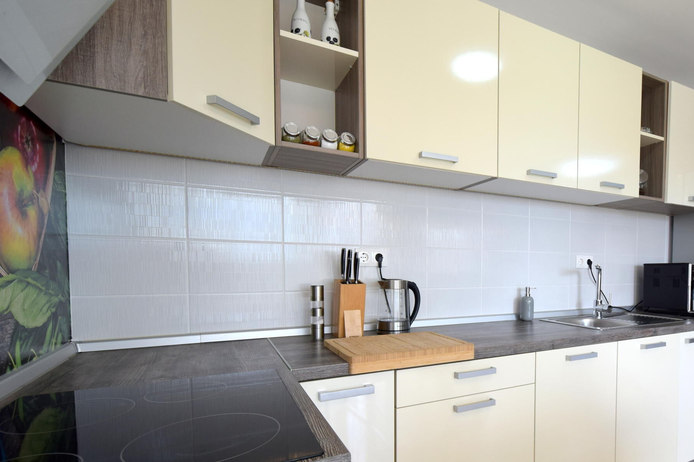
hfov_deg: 81.8
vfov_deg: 61.5
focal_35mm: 20
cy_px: 275
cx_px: 448
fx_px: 386
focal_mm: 10
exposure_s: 1/125
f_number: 5.6
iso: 400
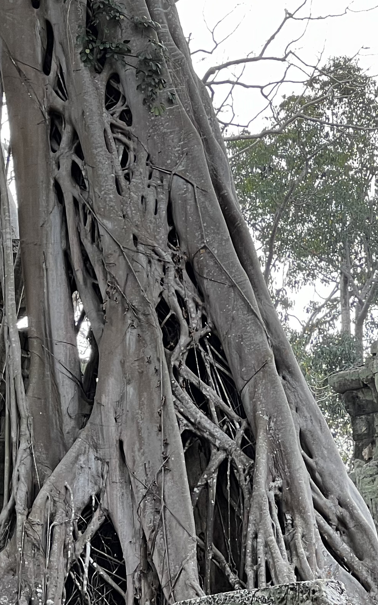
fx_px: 3461
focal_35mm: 210
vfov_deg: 10.0
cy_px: 365
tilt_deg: +12.9
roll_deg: +0.5
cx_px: 126
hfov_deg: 6.2
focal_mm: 9
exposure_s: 1/125
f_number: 2.8
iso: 32
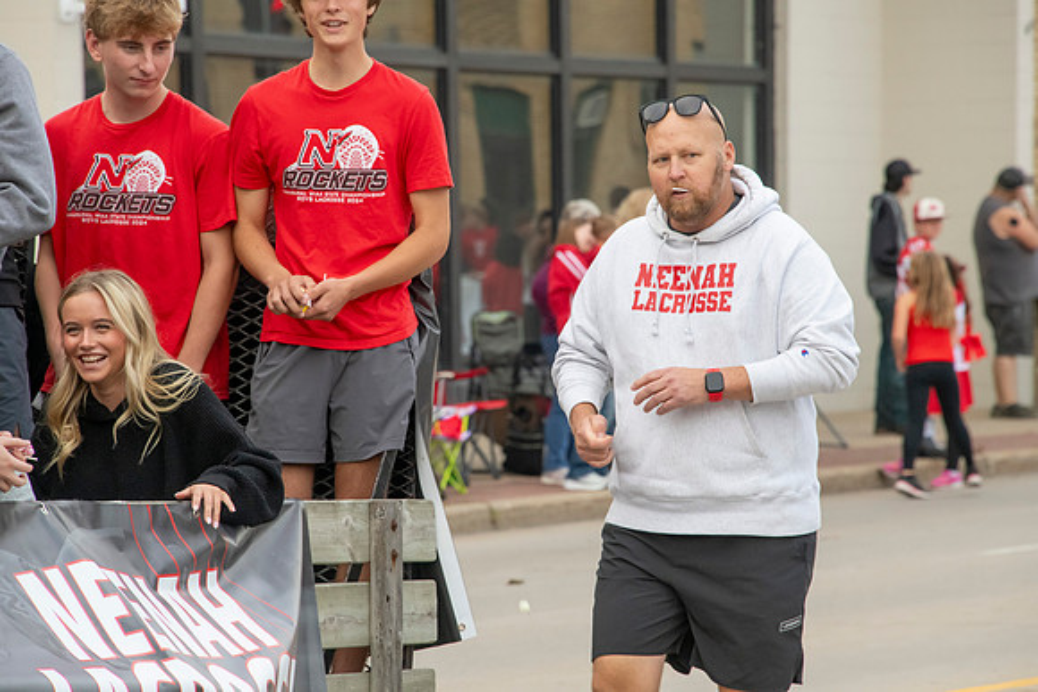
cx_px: 519
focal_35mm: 300
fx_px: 8652
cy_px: 346
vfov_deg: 4.6
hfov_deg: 6.9
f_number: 11
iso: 3200
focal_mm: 300
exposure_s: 1/320
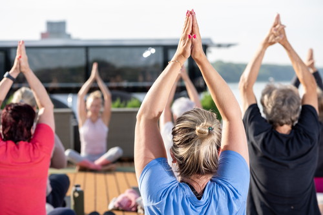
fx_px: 943
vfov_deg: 13.1
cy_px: 108
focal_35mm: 105
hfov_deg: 19.4
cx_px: 162
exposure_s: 1/250
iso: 200
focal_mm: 105
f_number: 9
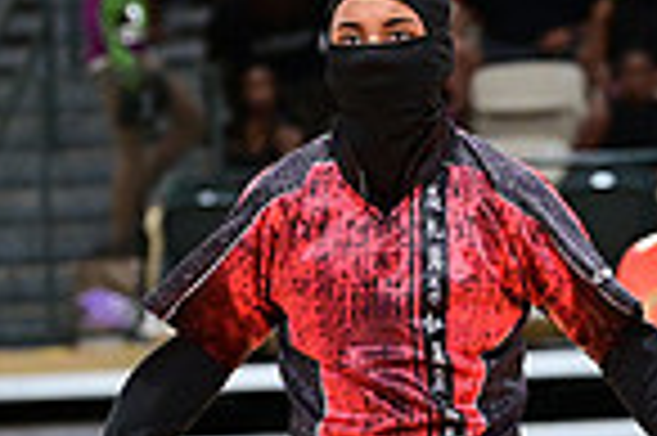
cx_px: 644
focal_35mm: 445
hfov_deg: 4.6
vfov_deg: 3.1
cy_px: 679
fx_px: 8112
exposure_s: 1/1000
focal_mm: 112
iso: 6400
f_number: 3.2
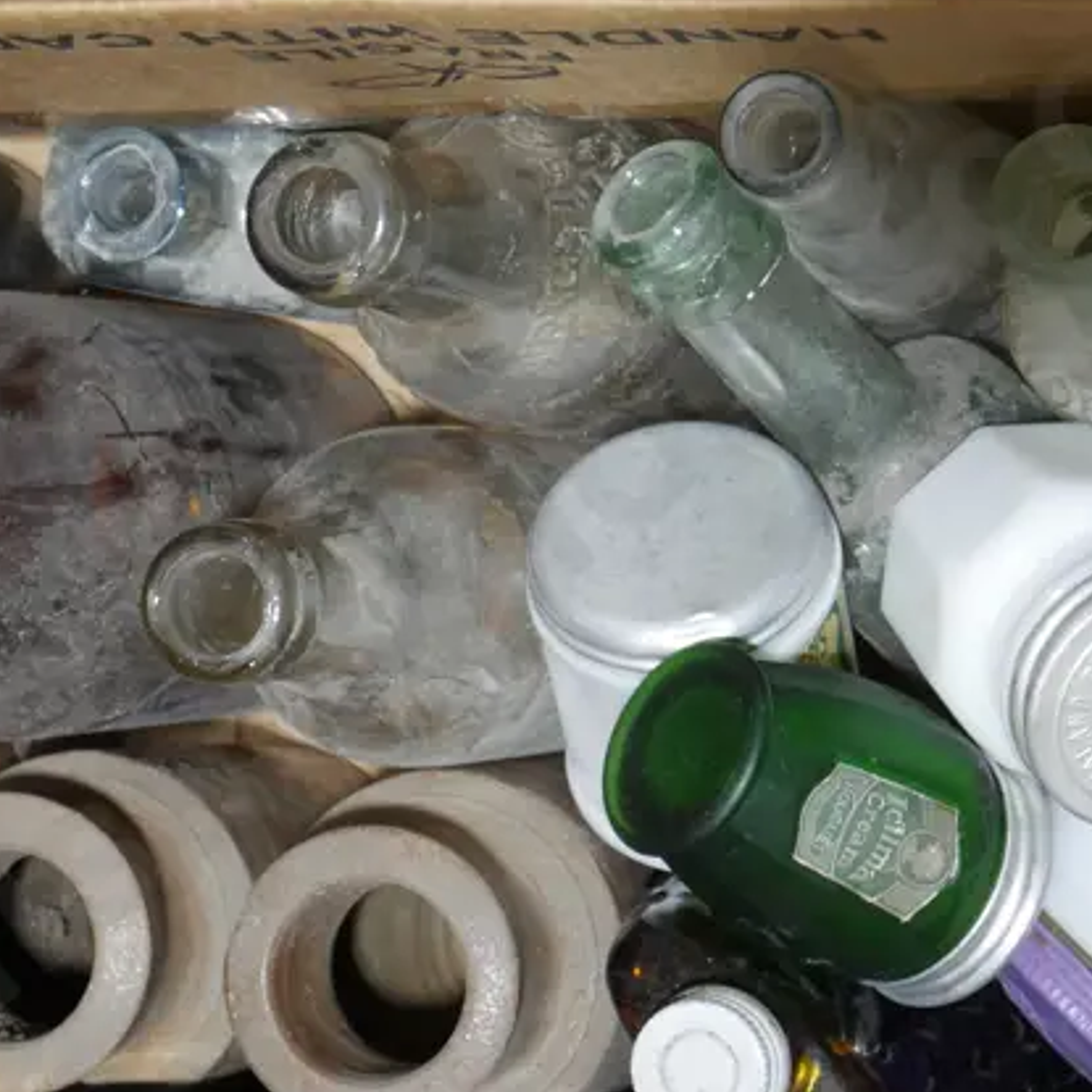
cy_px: 696
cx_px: 316
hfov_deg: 11.1
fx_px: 5603
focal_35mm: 157
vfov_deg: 11.1
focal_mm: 36
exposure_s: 1/80
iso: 1000
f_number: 5.5
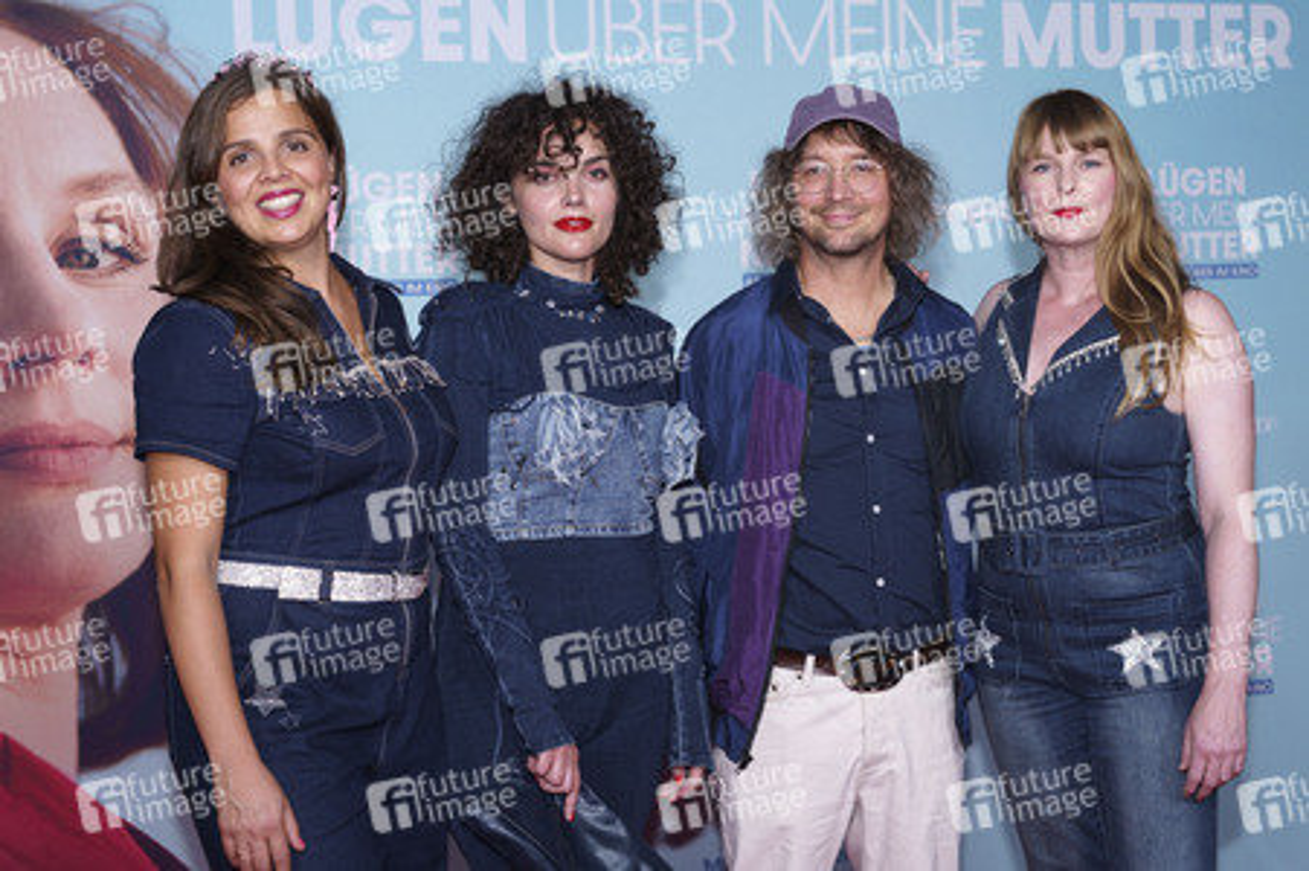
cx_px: 685
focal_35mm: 52
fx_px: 1900
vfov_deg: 25.8
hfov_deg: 38.0
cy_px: 442
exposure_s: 1/200
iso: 500
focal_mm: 50
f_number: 4.5
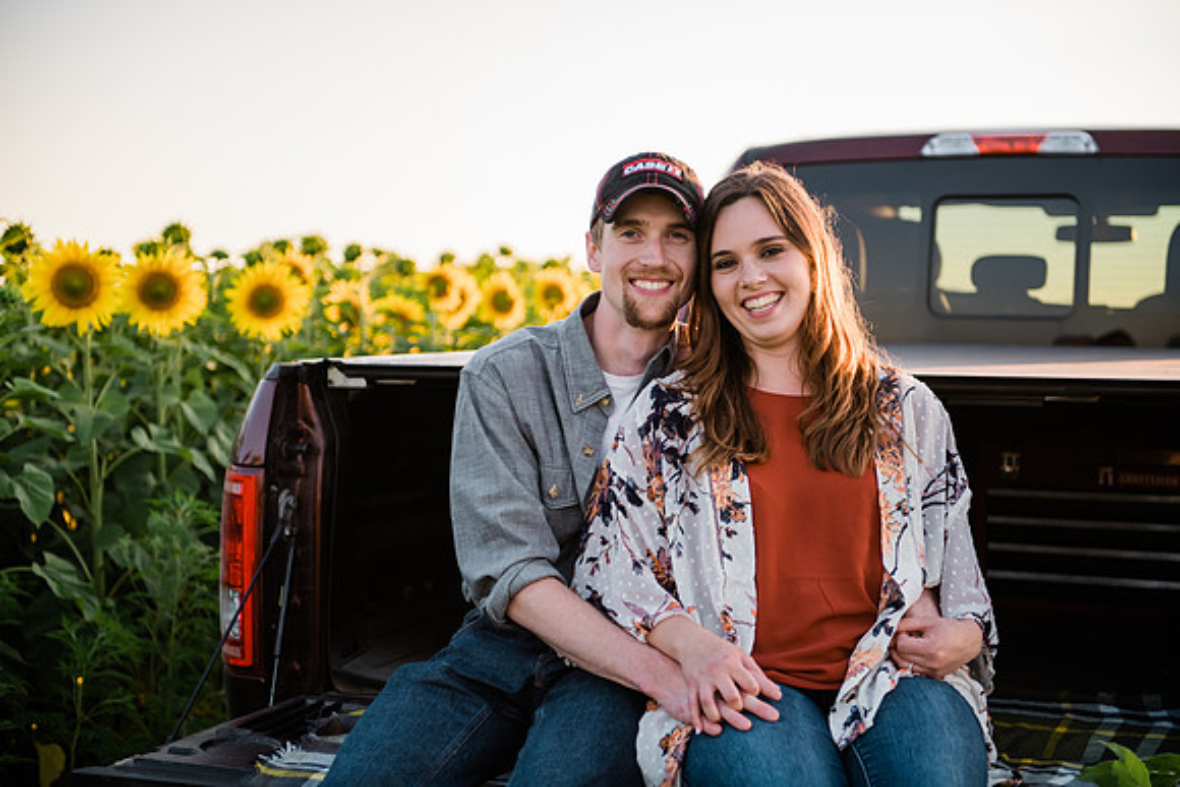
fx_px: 2033
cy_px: 394
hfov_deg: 32.4
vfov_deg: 21.9
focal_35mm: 62
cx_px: 590
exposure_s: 1/400
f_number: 2.8
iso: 320
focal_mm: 62
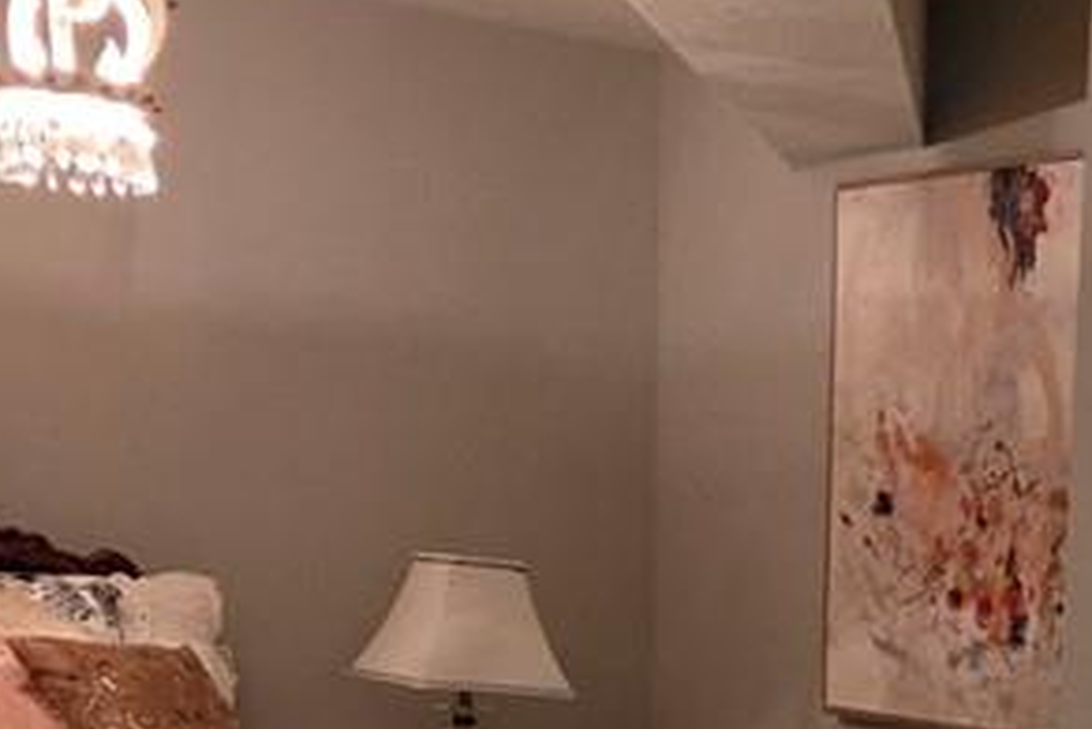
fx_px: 2246
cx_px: 1137
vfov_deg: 16.9
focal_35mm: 74
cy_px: 1069
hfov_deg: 25.7
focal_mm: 2.2
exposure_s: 1/60
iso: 640
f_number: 1.9
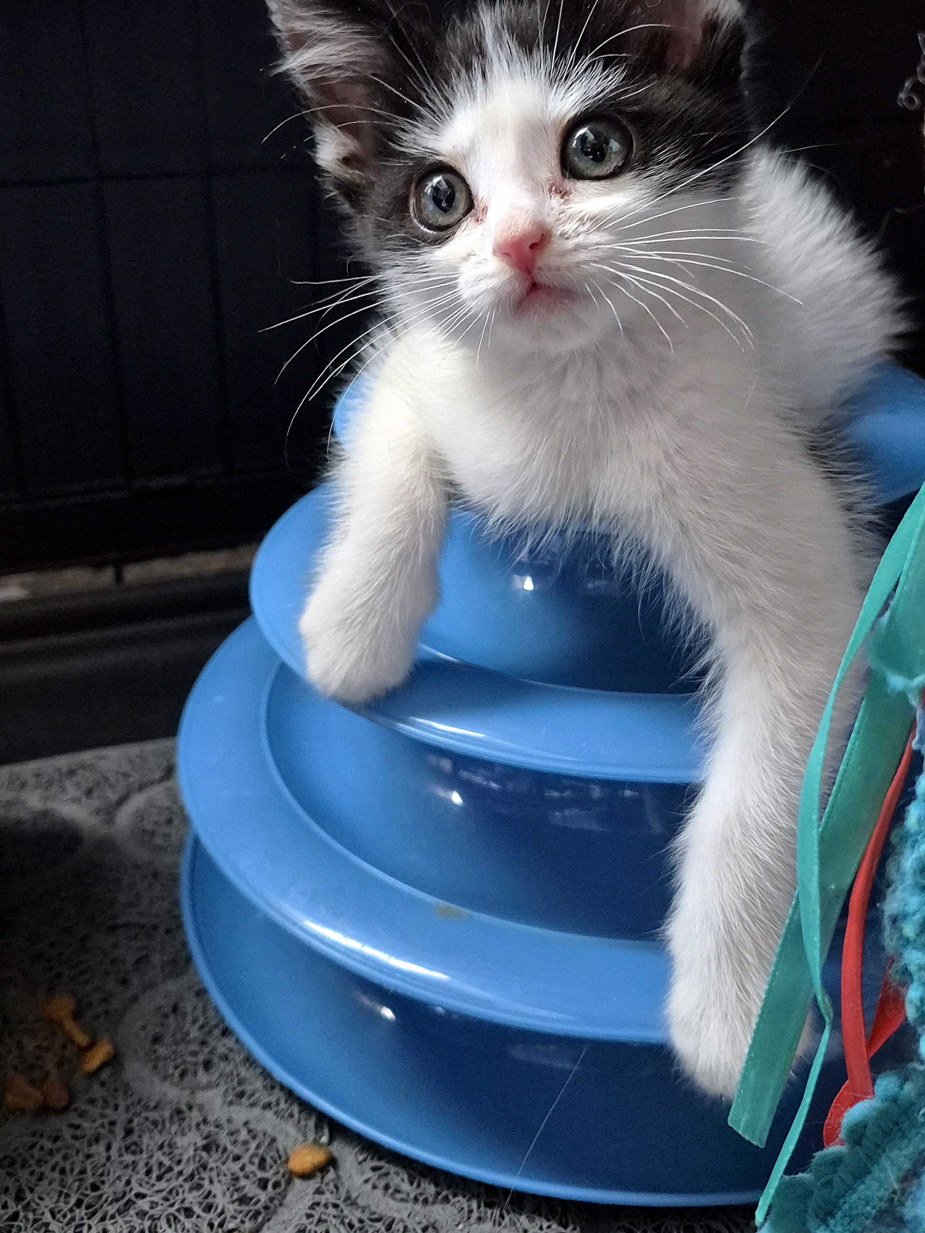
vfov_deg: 59.2
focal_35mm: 30
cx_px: 483
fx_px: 1068
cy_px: 460
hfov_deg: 46.8
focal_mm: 5.4
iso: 1600
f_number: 1.8
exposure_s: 1/60.2
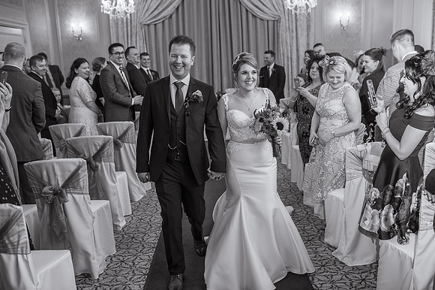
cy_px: 145
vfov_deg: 37.8
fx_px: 423
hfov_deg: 54.5
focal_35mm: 35
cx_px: 218
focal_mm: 35
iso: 320
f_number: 2.8
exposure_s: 1/100
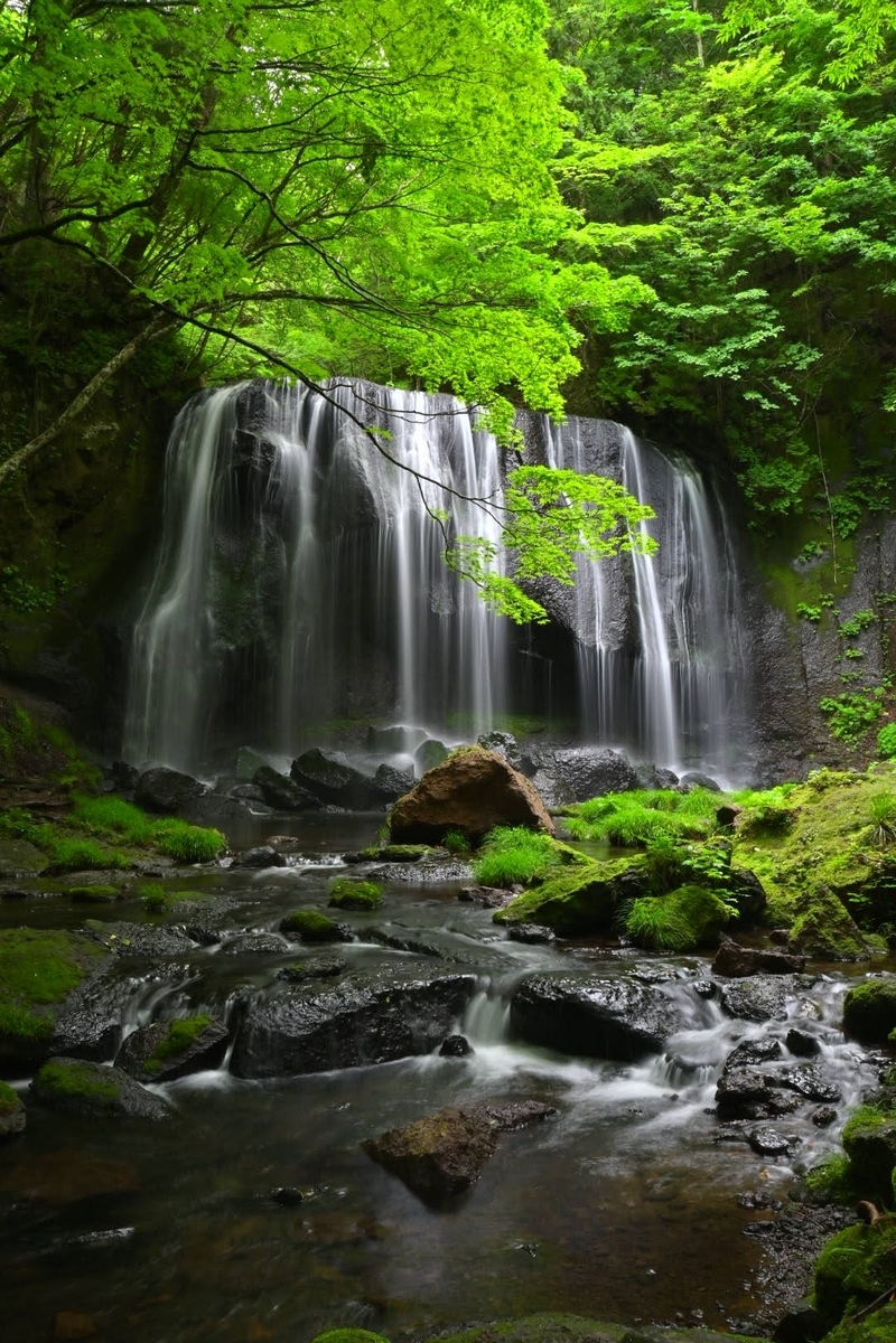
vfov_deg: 60.7
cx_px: 448
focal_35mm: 31
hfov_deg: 42.6
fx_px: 1148
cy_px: 672
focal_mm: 20.5
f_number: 11
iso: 100
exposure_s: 1/1.3
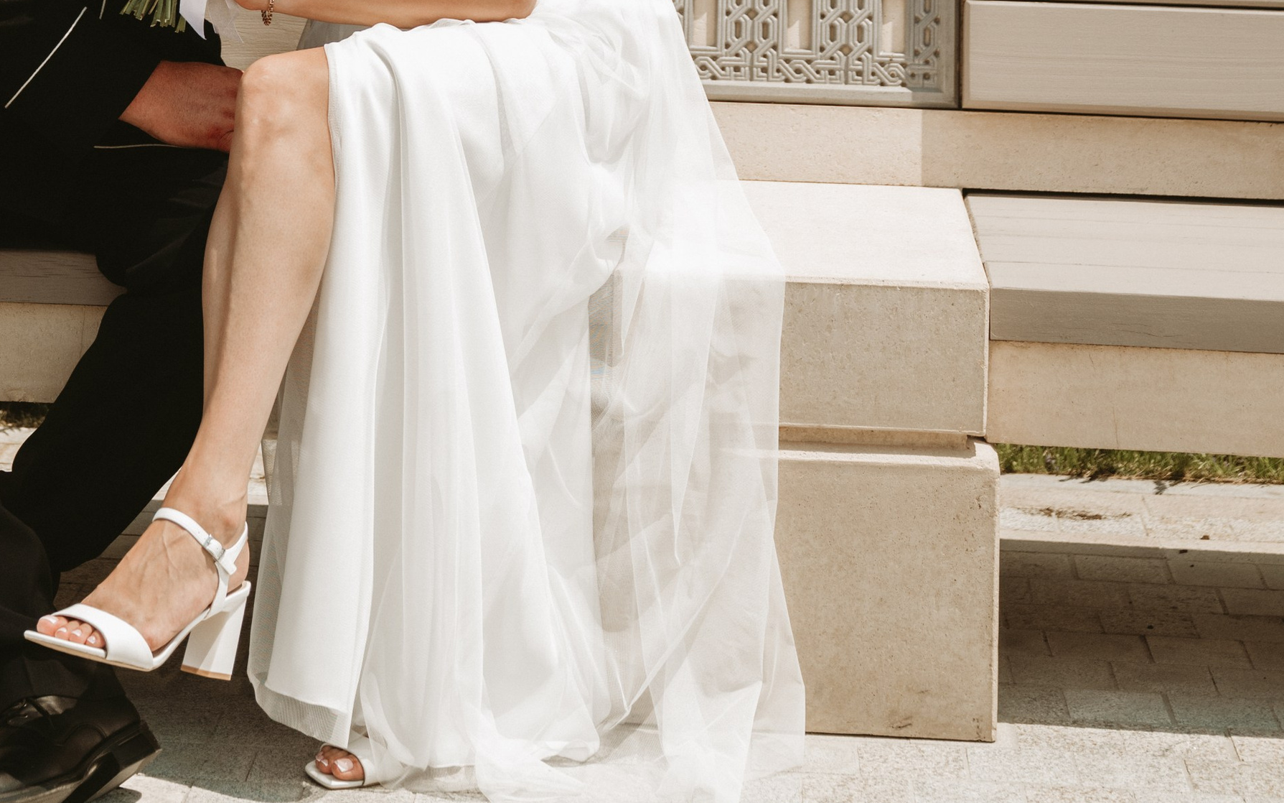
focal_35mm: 105
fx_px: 3674
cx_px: 387
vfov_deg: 11.8
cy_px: -450
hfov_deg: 19.7
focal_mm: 48
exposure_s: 1/250
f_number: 3.5
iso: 320
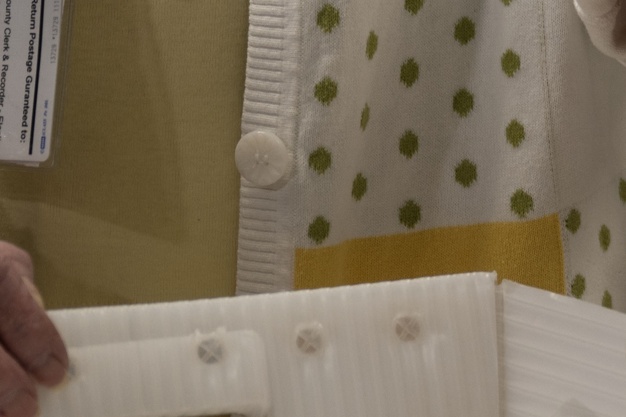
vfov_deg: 4.9
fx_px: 4799
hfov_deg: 7.3
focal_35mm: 276
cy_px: -411
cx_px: 1072
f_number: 2.8
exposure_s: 1/60
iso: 100
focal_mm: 52
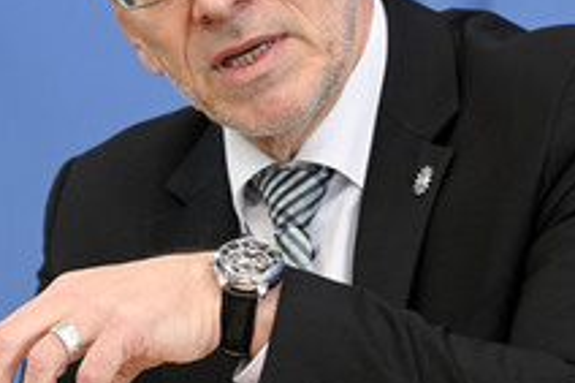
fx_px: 4931
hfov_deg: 6.7
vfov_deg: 4.4
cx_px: 218
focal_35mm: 309
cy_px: 71
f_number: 5.6
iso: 3200
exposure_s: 1/400
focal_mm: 145
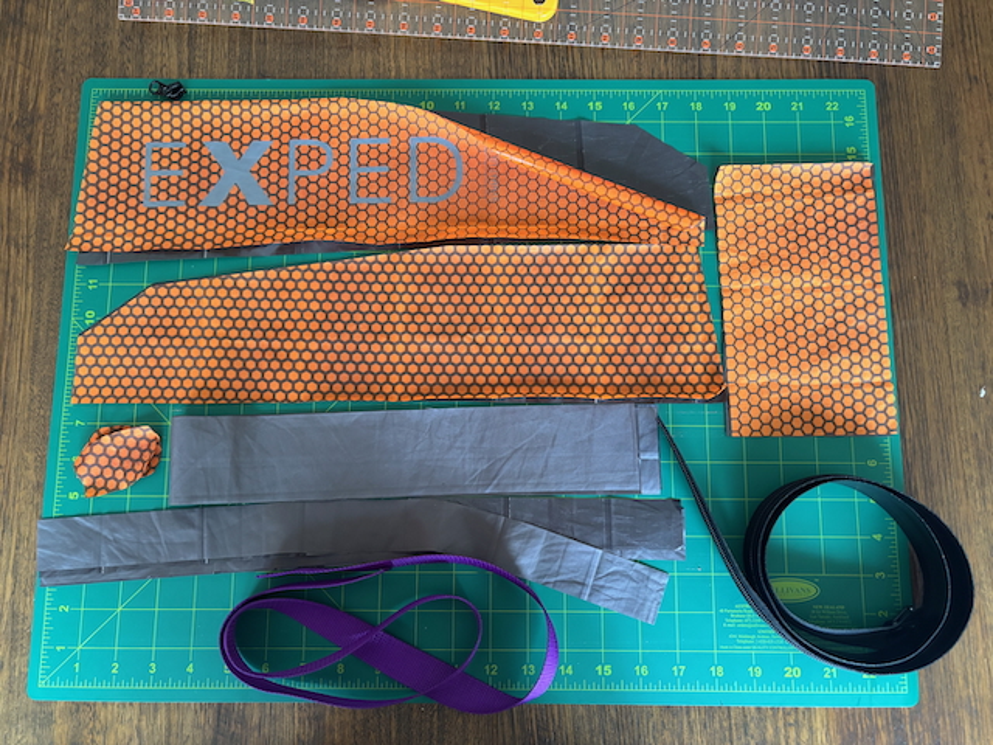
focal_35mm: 26
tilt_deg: -81.0
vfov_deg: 53.1
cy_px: 372
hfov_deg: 67.3
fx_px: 746
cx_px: 496
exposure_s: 1/60
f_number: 1.6
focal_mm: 5.96
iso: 500
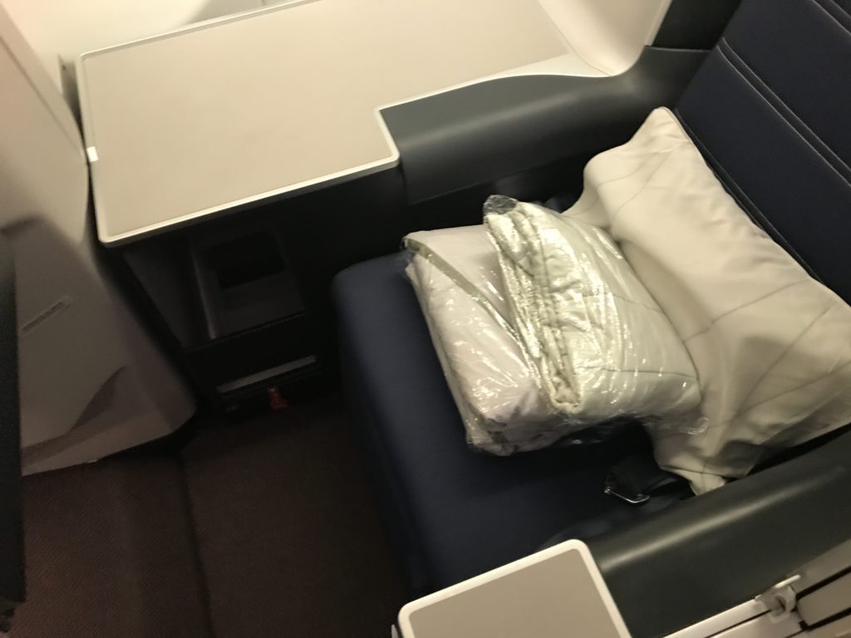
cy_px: 319
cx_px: 426
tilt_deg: -56.5
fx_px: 688
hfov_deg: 63.4
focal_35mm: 28
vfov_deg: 49.7
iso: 100
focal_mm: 3.99
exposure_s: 1/12
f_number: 1.8
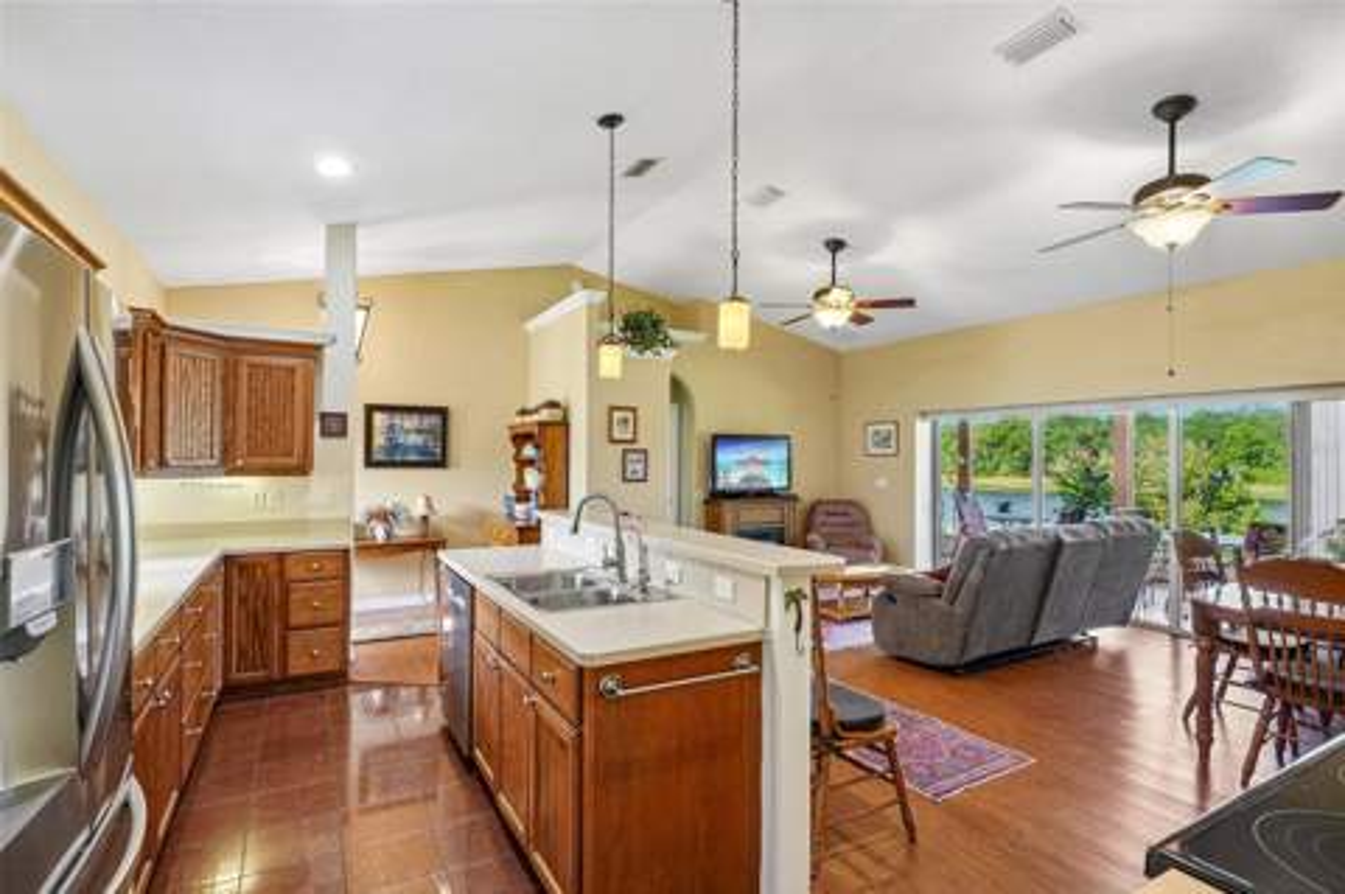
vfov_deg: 70.3
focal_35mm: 17
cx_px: 672
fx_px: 634
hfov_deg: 93.3
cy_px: 447
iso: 400
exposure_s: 1/5
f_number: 10
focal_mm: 17
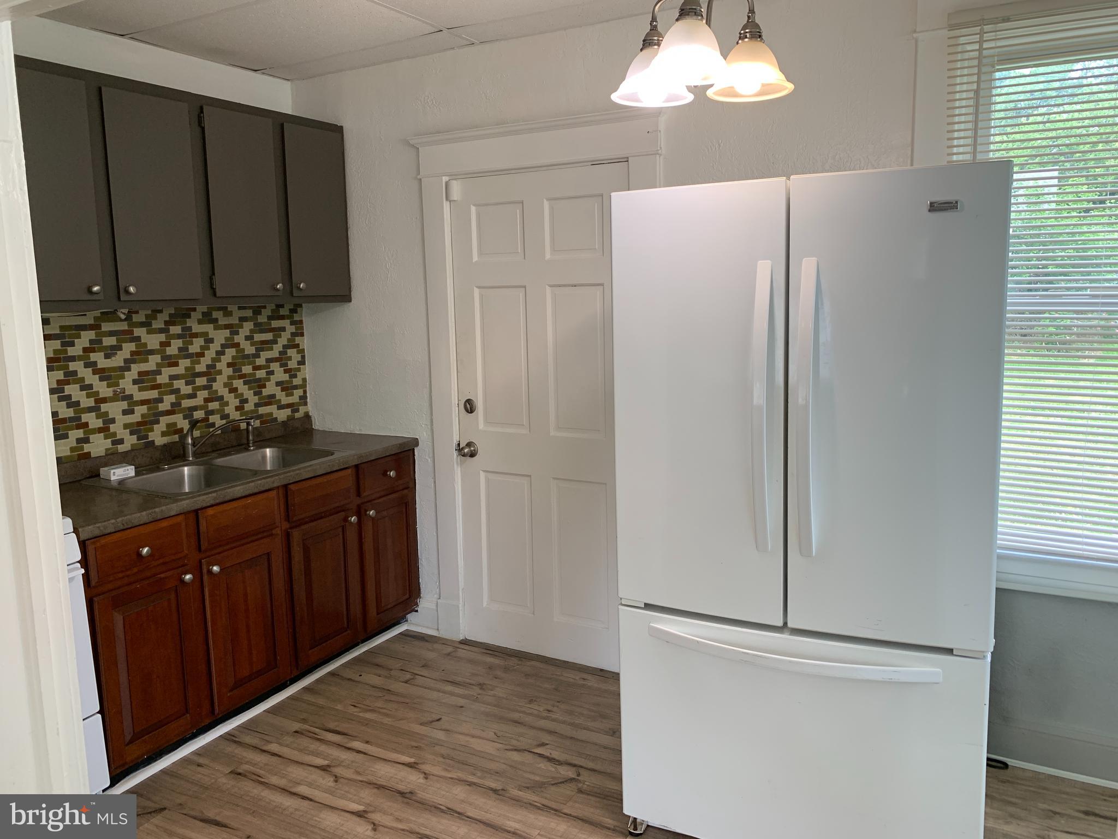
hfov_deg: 67.3
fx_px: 840
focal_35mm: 26
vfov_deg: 53.1
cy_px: 420
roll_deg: +0.3
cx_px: 559
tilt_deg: -8.1
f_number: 1.8
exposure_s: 1/120
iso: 80
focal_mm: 4.25
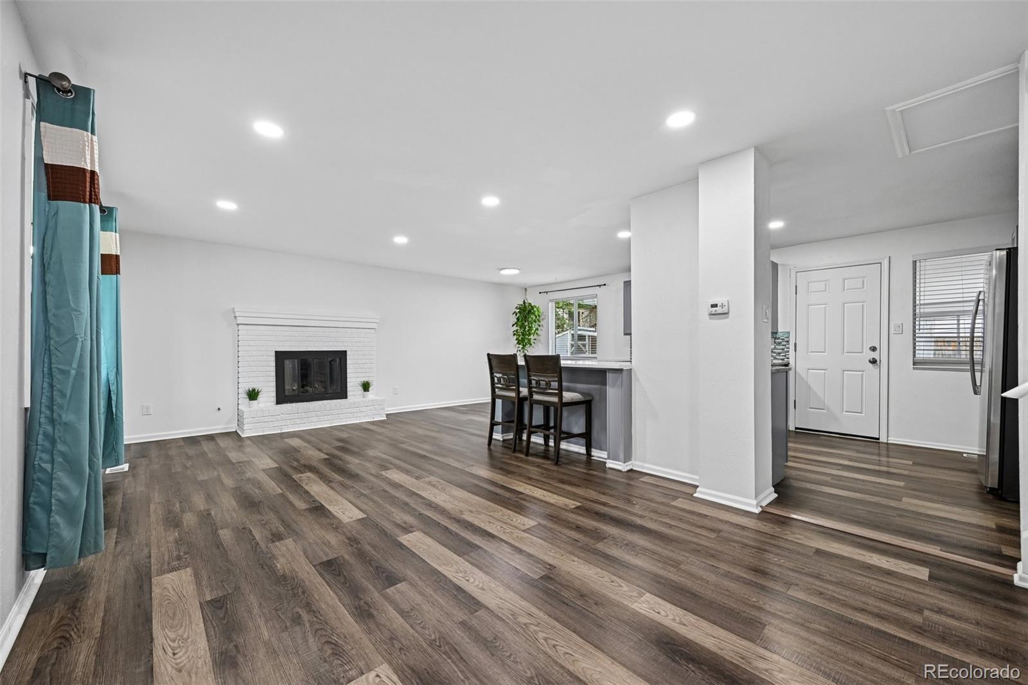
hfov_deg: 104.3
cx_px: 514
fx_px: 400
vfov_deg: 81.2
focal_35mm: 14
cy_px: 342
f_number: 8
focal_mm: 14
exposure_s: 1/15
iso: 360
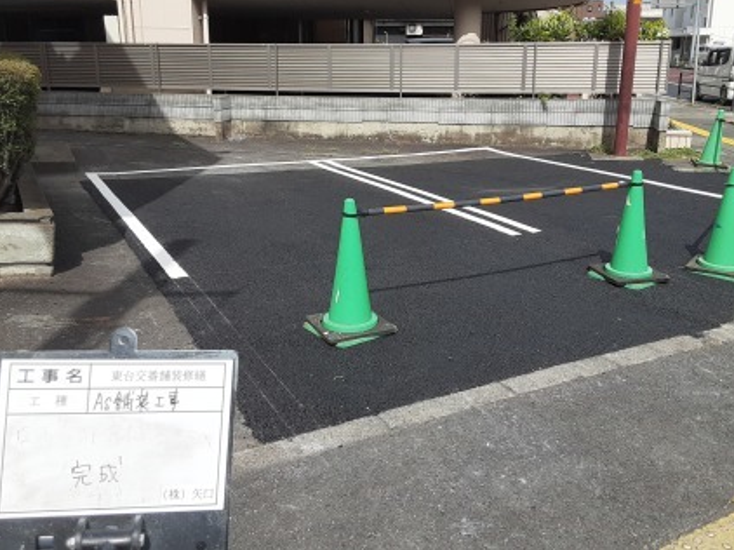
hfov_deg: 56.8
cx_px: 377
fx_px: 678
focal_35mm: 32
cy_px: 225
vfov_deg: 43.9
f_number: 1.9
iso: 40
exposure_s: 1/2392
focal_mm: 2.91
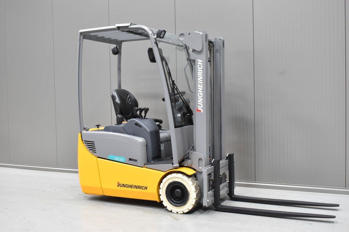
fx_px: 393
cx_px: 174
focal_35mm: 40
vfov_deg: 33.0
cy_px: 116
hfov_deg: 47.9
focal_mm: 27
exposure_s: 1/25
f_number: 5.6
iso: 1250
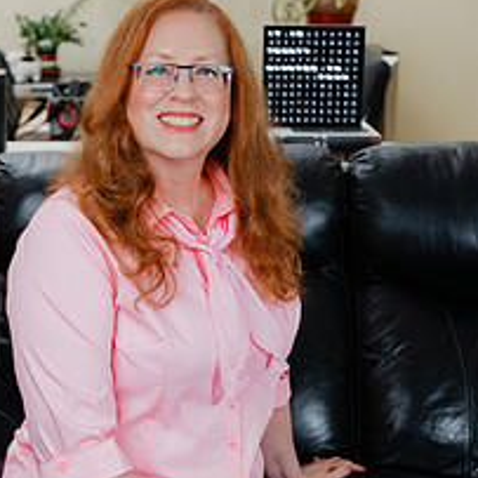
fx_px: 1469
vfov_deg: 18.4
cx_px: 170
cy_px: 351
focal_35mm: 94
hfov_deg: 18.4
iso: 80
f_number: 4
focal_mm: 50
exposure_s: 1/25
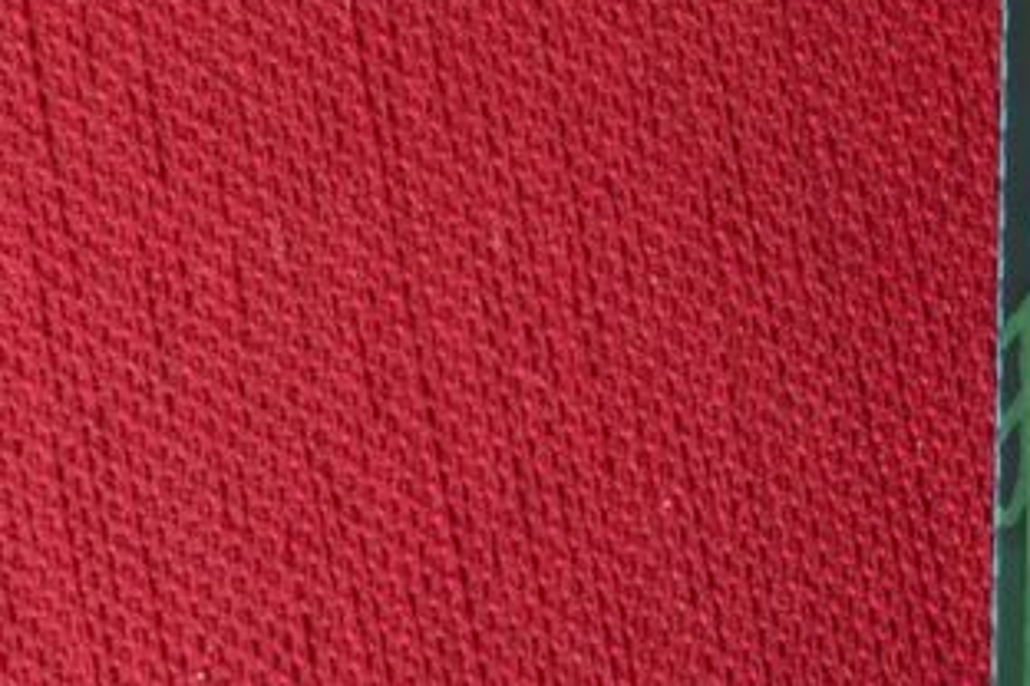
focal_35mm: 164
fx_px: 4692
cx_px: 1677
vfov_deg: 8.3
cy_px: 595
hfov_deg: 11.8
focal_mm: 6.81
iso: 100
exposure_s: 1/42.1
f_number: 1.85
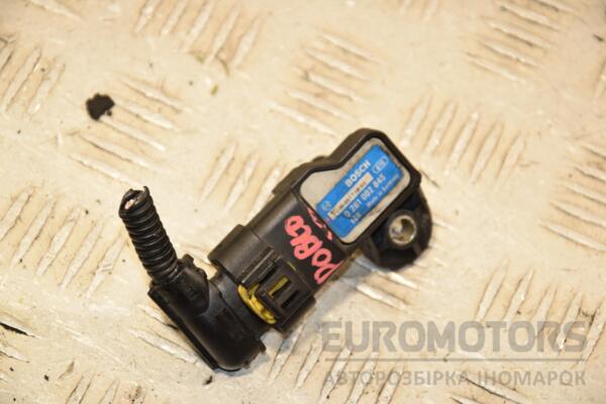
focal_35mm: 158
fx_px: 2651
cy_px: 202
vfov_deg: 8.7
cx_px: 303
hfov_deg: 13.0
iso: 800
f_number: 7.1
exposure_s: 1/200
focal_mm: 105
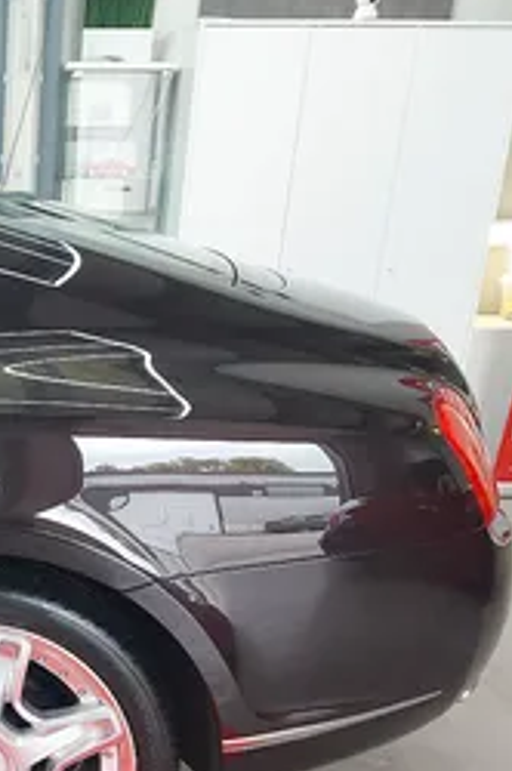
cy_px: 537
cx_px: -102
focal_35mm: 48
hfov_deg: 25.2
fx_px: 1027
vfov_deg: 40.5
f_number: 1.8
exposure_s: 1/50
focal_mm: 5.23
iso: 125
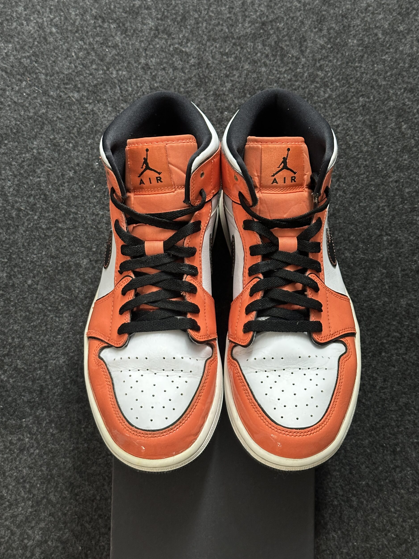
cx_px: 211
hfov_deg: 29.7
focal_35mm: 49
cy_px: 282
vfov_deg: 38.9
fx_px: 791
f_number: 1.78
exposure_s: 1/36
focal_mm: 6.86
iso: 400
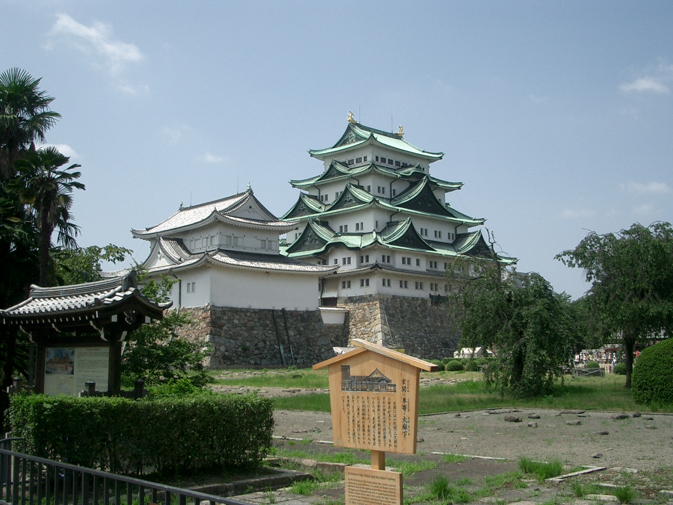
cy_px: 252
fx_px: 797
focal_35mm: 41
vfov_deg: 35.1
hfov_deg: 45.8
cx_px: 336
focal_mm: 6.8
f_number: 4.6
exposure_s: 1/400
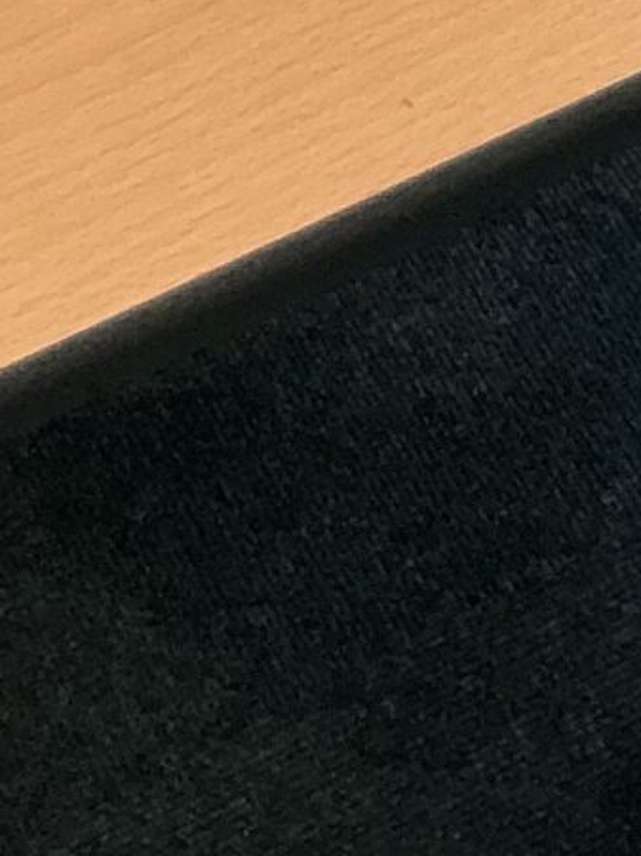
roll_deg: +5.4
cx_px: 198
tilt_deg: -36.6
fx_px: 4078
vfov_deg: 10.1
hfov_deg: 9.0
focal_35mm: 165
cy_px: -1320
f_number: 1.8
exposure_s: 1/60
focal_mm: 3
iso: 80
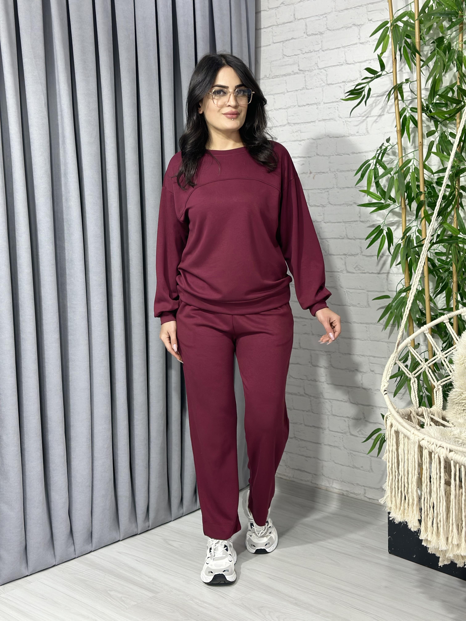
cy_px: 310
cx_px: 233
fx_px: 862
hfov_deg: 30.3
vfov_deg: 39.7
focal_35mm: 48
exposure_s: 1/100
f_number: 1.78
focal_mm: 6.86
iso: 125
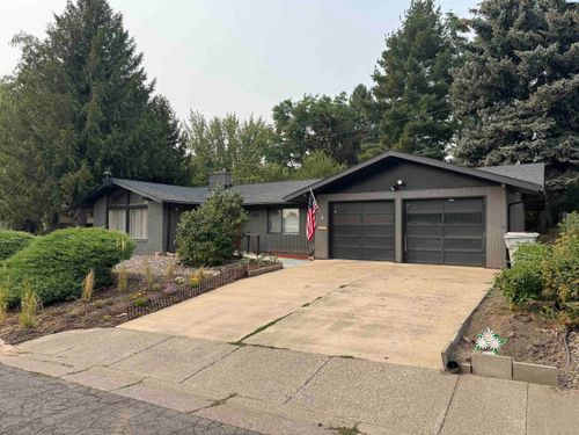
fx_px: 401
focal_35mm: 24
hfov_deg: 71.6
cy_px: 218
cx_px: 290
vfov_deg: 56.8
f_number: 1.78
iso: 80
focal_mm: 6.76
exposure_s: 1/3413
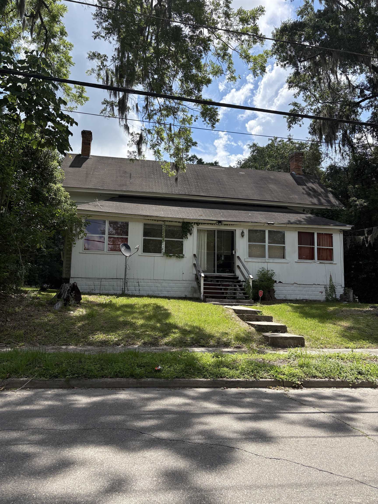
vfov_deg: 67.3
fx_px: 379
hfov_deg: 53.1
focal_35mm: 26
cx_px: 189
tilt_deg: +7.5
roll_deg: -1.8
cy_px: 252
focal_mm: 5.96
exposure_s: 1/3448
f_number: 1.6
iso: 64
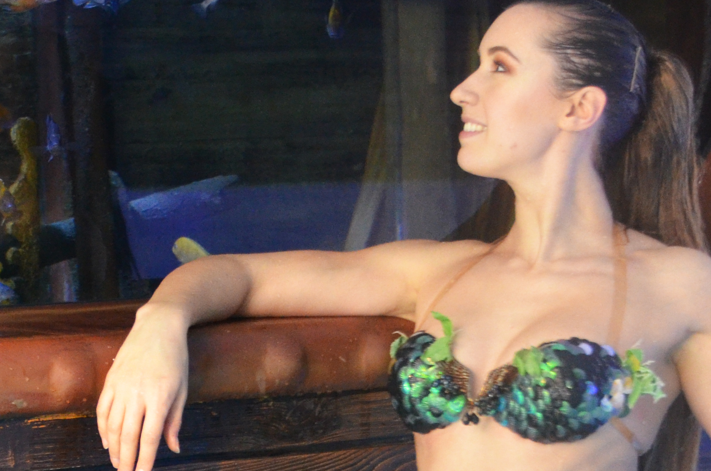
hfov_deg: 13.8
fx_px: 2936
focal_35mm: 149
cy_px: 456
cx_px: 209
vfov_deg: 9.1
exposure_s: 1/25
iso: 1600
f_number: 4.2
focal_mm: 34
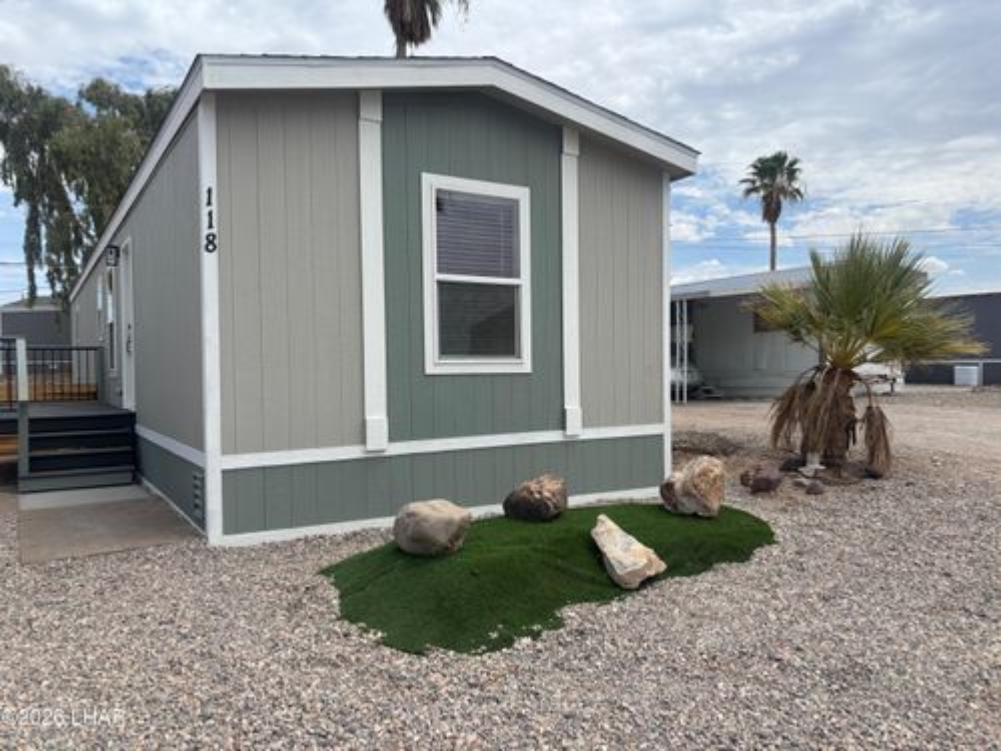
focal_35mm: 26
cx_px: 500
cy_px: 376
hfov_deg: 67.3
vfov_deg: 53.1
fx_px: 752
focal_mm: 5.96
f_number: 1.6
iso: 50
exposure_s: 1/4082
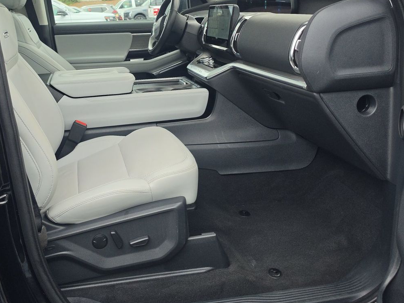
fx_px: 432
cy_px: 78
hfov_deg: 49.4
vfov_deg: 37.7
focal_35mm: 37
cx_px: 138
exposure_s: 1/2198
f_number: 1.4
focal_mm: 6.5
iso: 63
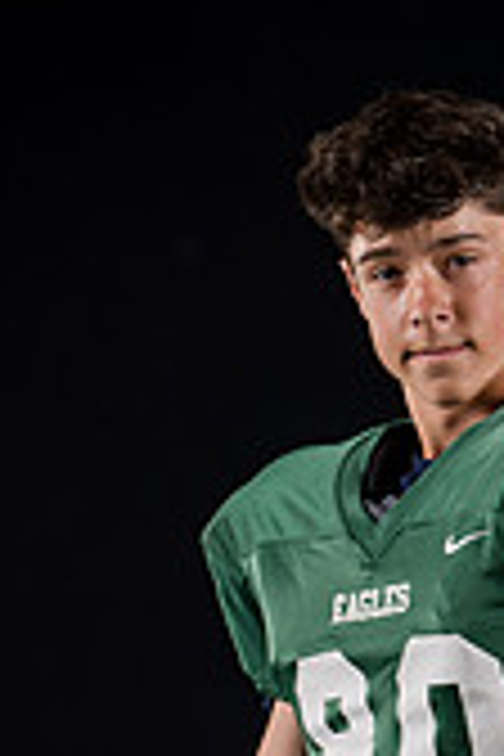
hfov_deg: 3.8
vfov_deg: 5.7
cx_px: 522
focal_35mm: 358
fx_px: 7517
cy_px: 909
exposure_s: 1/125
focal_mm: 134
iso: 200
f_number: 3.5
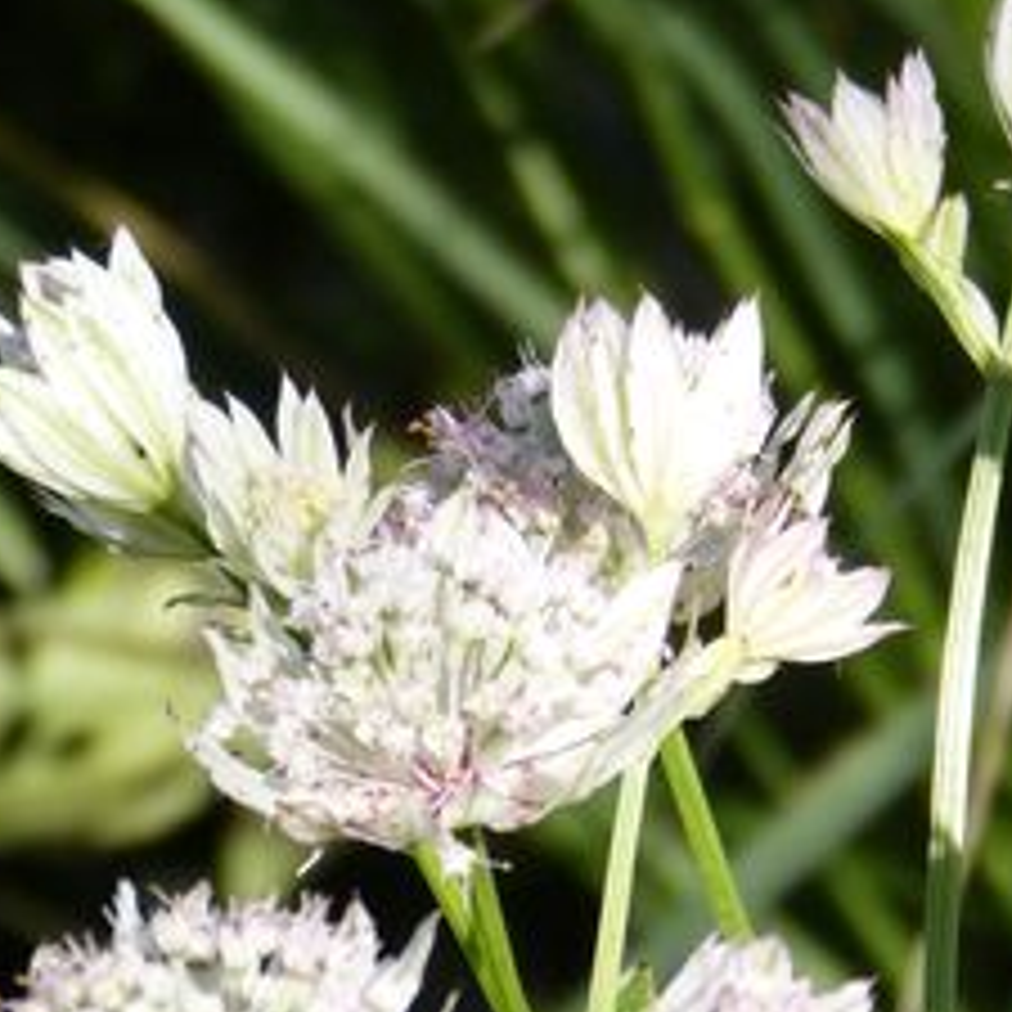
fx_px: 11874
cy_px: 301
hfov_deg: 4.9
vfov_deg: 4.9
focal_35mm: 359
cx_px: 936
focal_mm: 20.4
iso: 100
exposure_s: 1/400
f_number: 4
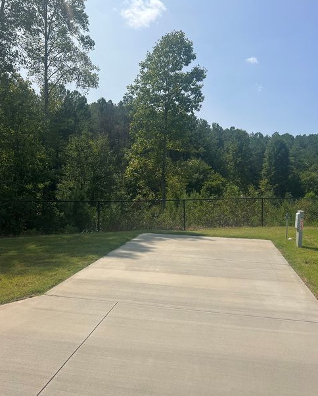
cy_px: 202
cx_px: 158
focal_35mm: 28
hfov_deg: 51.6
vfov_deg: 62.2
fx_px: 329
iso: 50
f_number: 1.5
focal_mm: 5.7
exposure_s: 1/6211
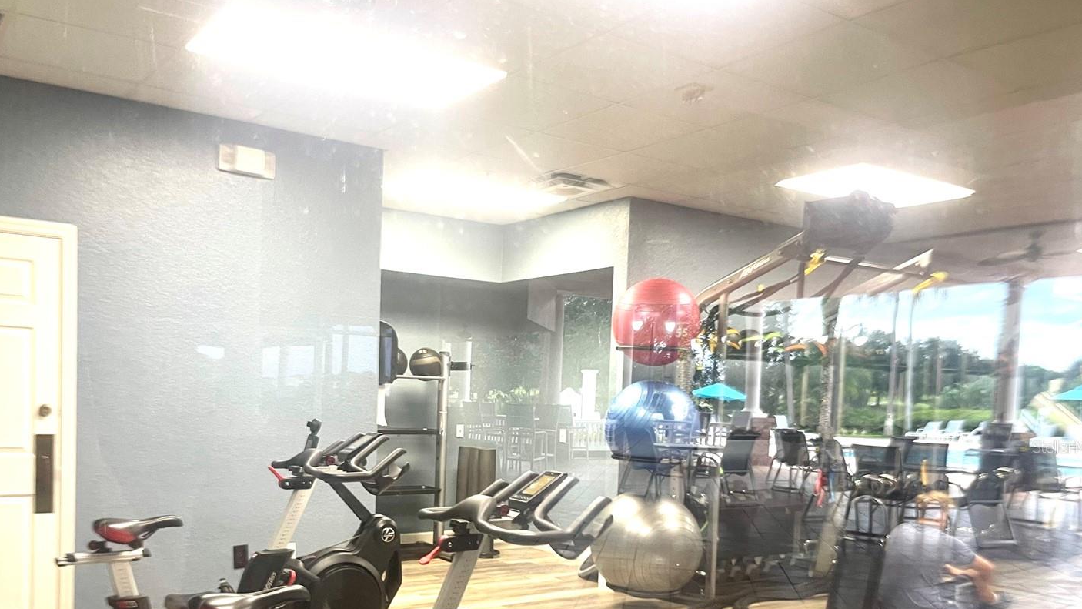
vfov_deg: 37.0
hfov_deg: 62.5
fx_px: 889
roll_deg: -1.8
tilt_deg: -4.1
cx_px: 489
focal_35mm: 31
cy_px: 447
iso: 160
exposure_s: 1/60
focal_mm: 5.1
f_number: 1.6
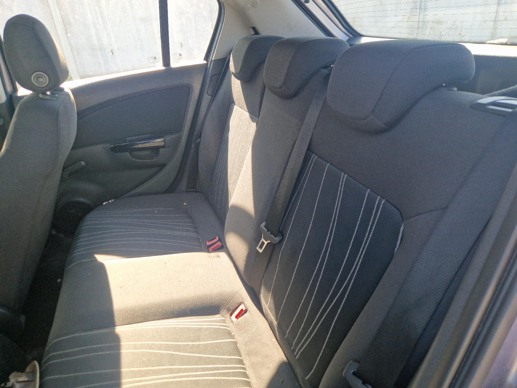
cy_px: 194
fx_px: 344
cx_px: 258
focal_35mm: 23
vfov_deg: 58.9
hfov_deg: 73.9
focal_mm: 5.4
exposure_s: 1/100
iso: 50
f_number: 1.8
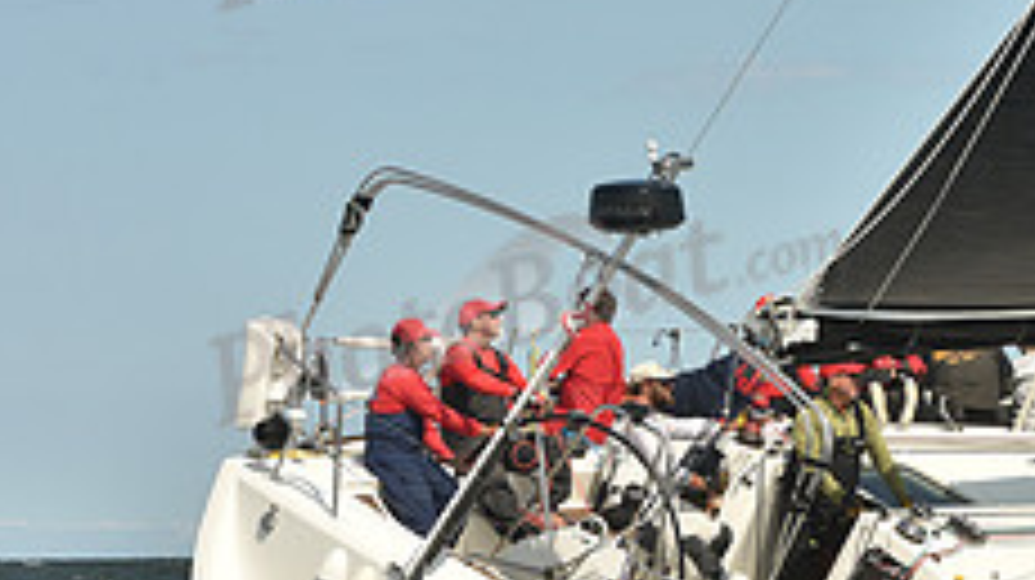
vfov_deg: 4.8
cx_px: 1080
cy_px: 479
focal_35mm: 251
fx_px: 6884
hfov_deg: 8.5
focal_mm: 95
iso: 250
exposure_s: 1/800
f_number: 10
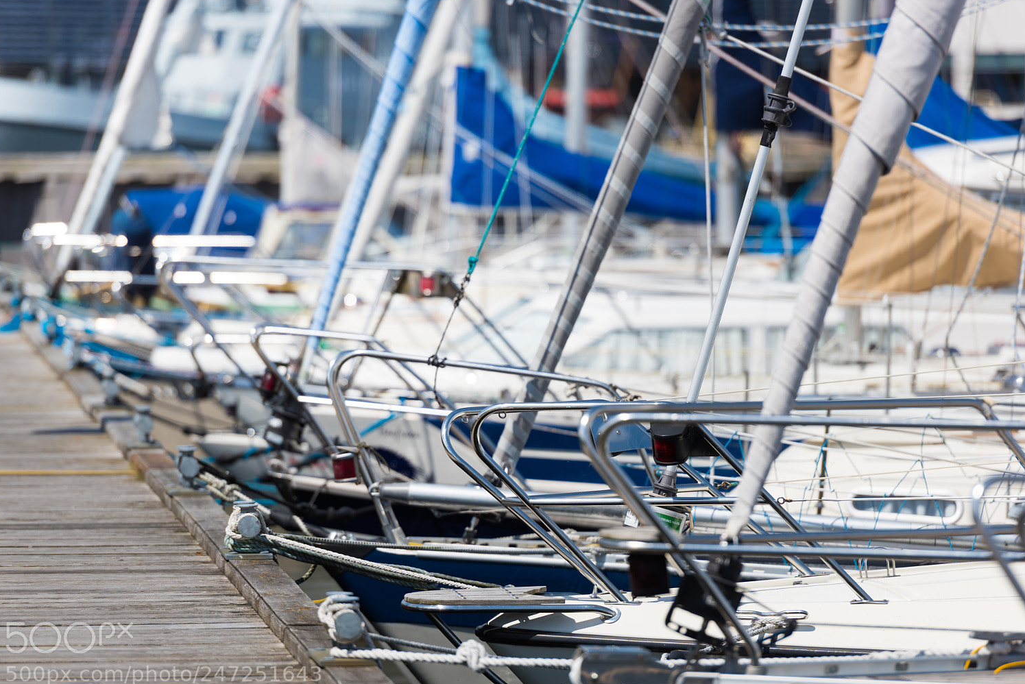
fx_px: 6095
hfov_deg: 9.6
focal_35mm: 214
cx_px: 511
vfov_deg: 6.4
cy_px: 362
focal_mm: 200
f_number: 3.2
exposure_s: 1/2000
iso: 64
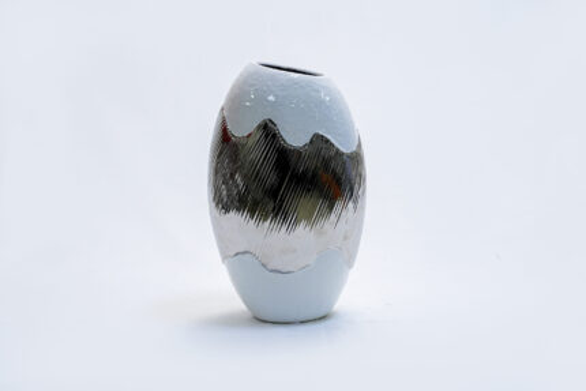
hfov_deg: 28.8
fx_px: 1140
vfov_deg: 19.5
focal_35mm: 70
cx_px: 293
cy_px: 196
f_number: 13
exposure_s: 1/125
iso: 3200
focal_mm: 70
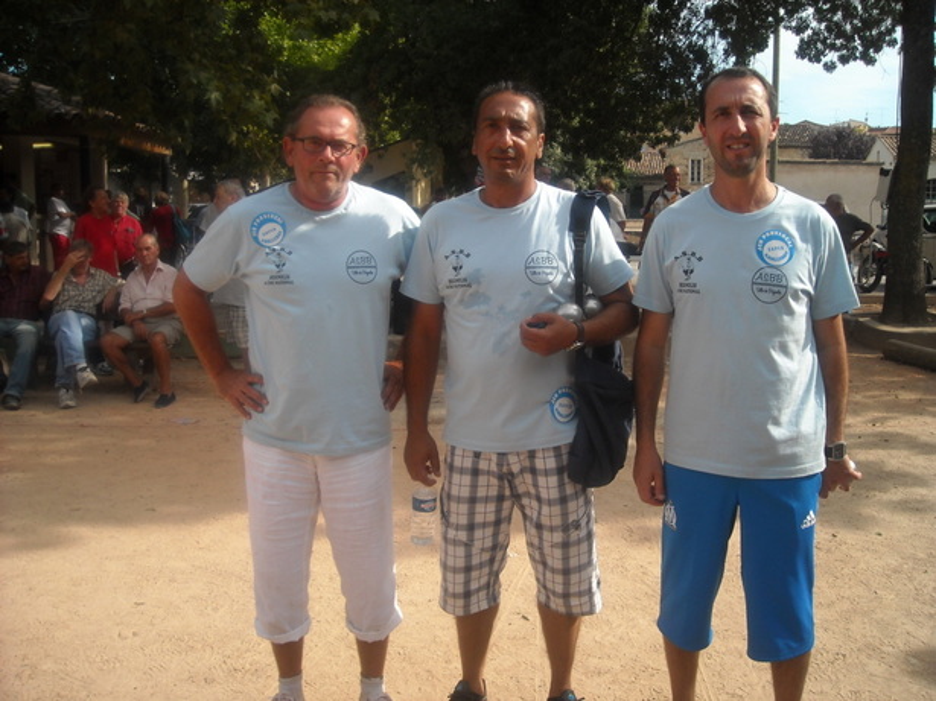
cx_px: 468
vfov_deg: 40.7
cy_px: 350
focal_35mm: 35
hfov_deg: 52.6
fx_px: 946
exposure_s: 1/161
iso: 64
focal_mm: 5.7
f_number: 5.6
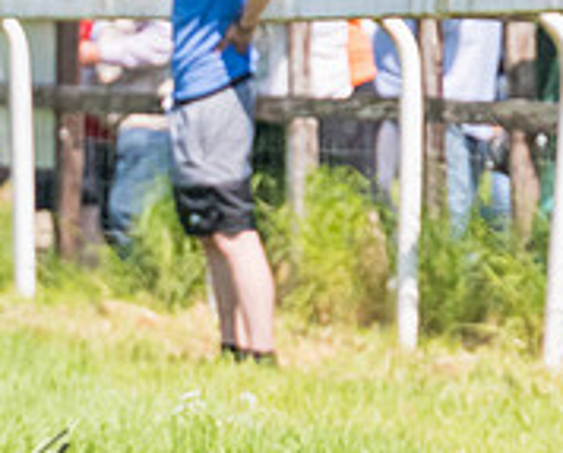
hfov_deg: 2.2
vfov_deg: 1.8
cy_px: 121
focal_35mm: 869
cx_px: -270
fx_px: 14504
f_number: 4
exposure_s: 1/6400
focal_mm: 125
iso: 400
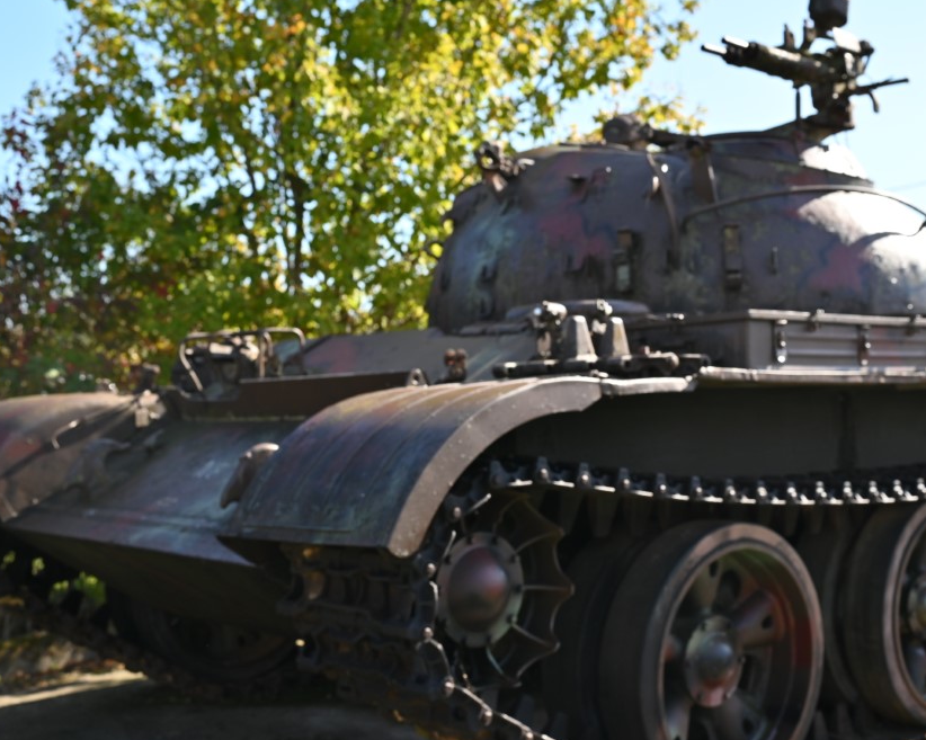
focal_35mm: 46
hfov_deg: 39.8
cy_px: 367
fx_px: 1260
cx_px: 634
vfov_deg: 32.7
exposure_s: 1/250
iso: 100
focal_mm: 35
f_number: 5.6
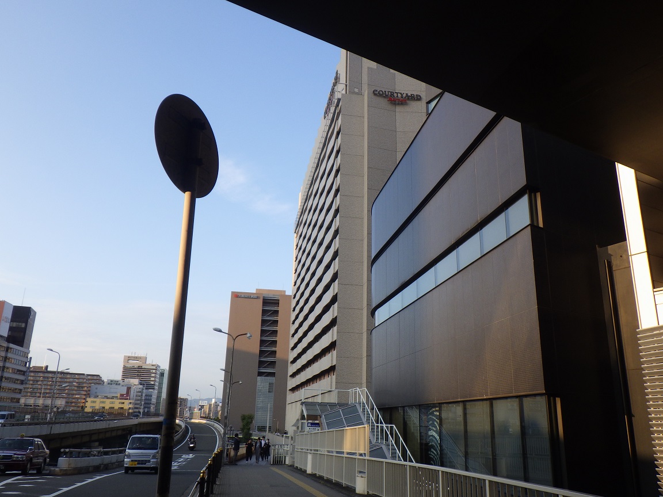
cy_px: 248
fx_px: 536
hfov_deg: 63.4
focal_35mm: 28
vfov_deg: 49.7
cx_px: 332
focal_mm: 5
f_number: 4.2
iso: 125
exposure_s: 1/250
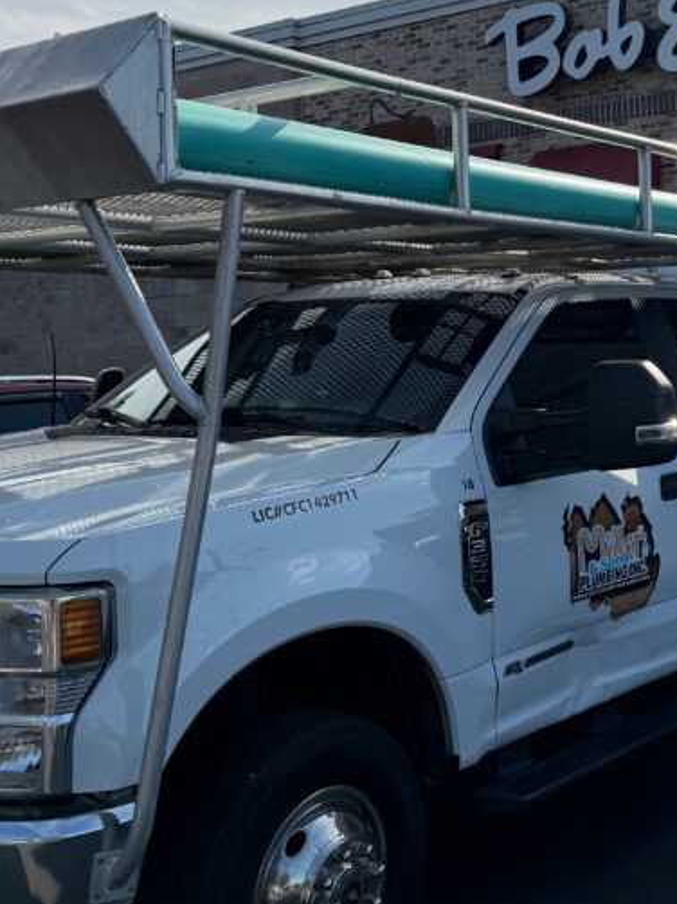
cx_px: 603
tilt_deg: +1.4
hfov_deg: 28.6
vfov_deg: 38.7
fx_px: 1279
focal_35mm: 49
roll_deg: +0.9
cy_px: 340
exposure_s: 1/7353
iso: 100
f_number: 1.78
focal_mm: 6.76
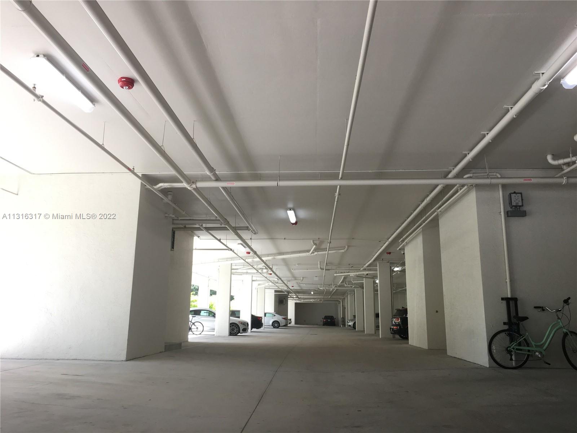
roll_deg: -1.0
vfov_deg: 48.2
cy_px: 216
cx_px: 288
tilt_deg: +12.4
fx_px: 483
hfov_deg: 61.7
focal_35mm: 29
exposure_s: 1/120
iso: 40
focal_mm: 4.15
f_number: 2.2
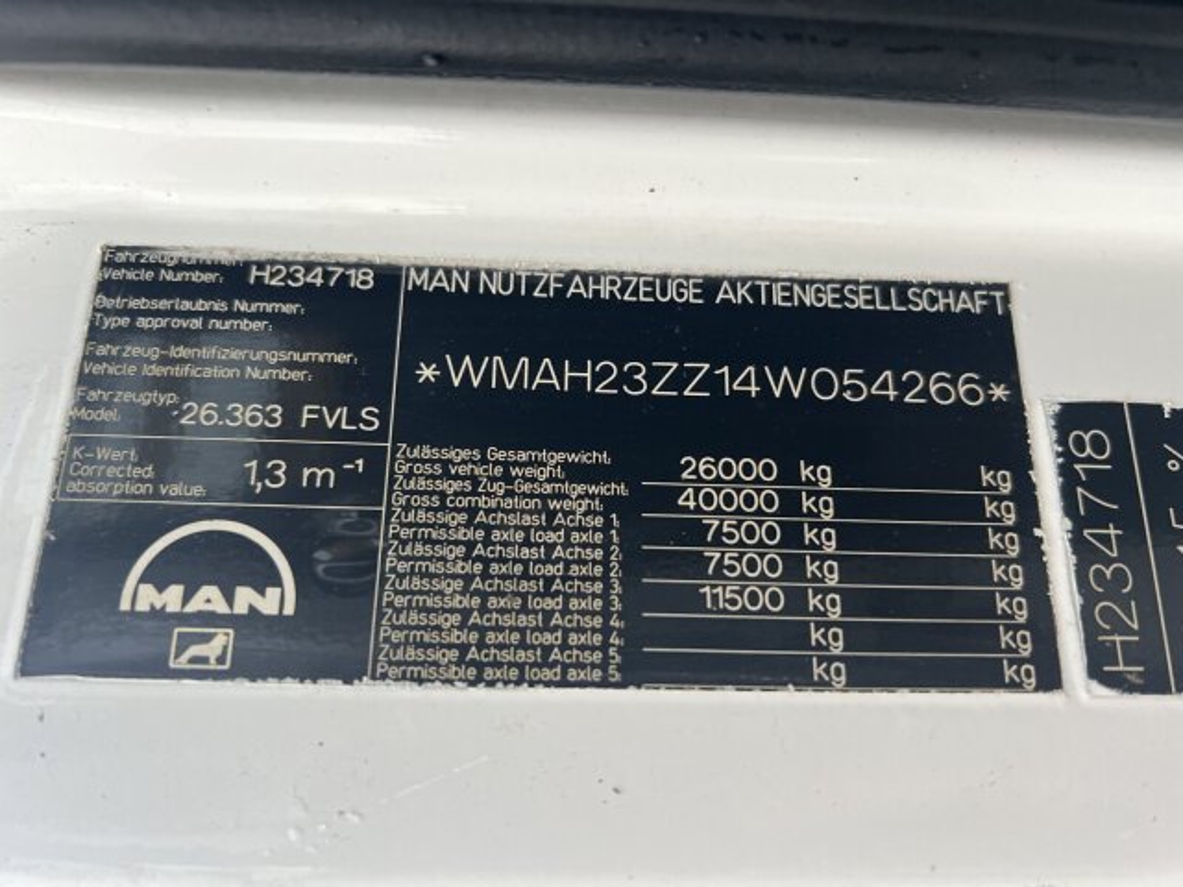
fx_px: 889
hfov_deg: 67.3
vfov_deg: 53.1
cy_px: 444
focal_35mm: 26
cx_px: 592
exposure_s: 1/121
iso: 125
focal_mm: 5.7
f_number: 1.5
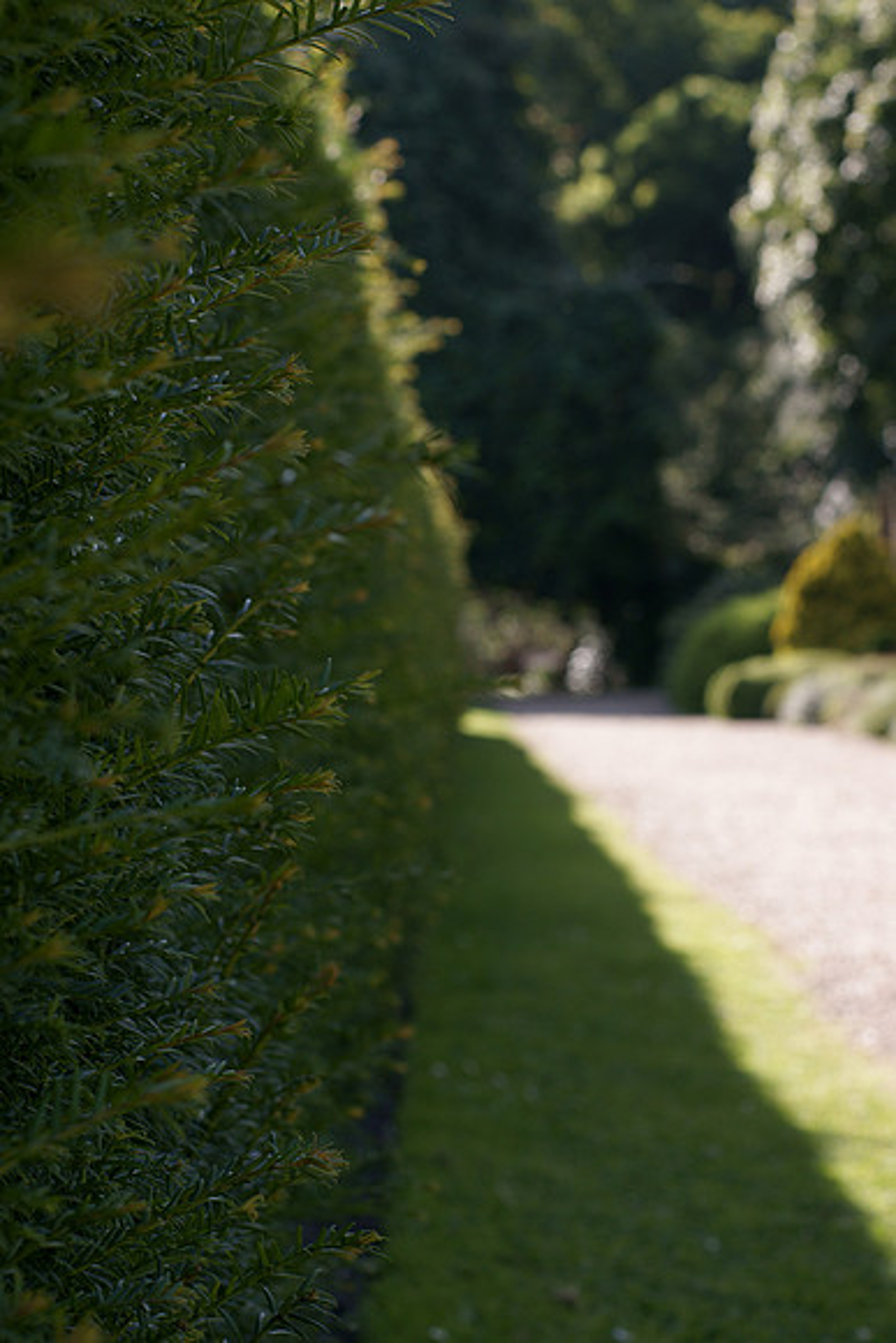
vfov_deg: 27.0
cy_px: 672
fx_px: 2798
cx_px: 448
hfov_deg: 18.2
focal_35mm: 75
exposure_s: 1/250
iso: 200
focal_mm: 50
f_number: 5.6
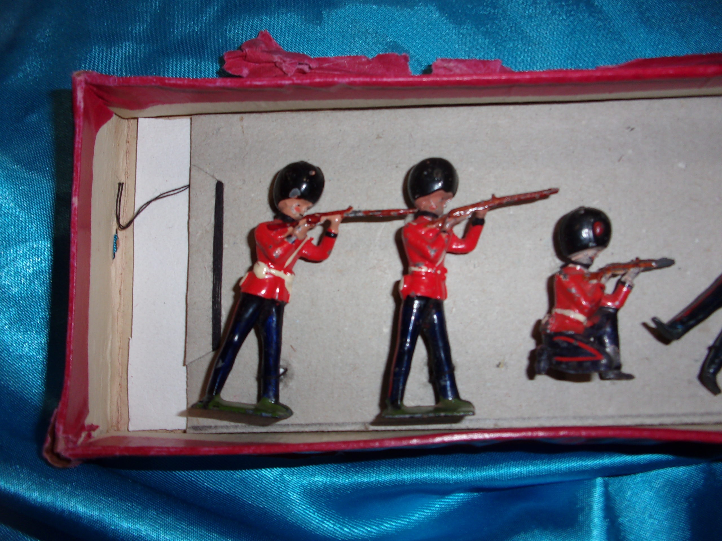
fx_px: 584
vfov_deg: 49.7
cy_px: 270
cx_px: 361
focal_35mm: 28
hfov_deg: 63.4
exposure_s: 1/34
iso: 80
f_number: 3.9
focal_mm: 5.1
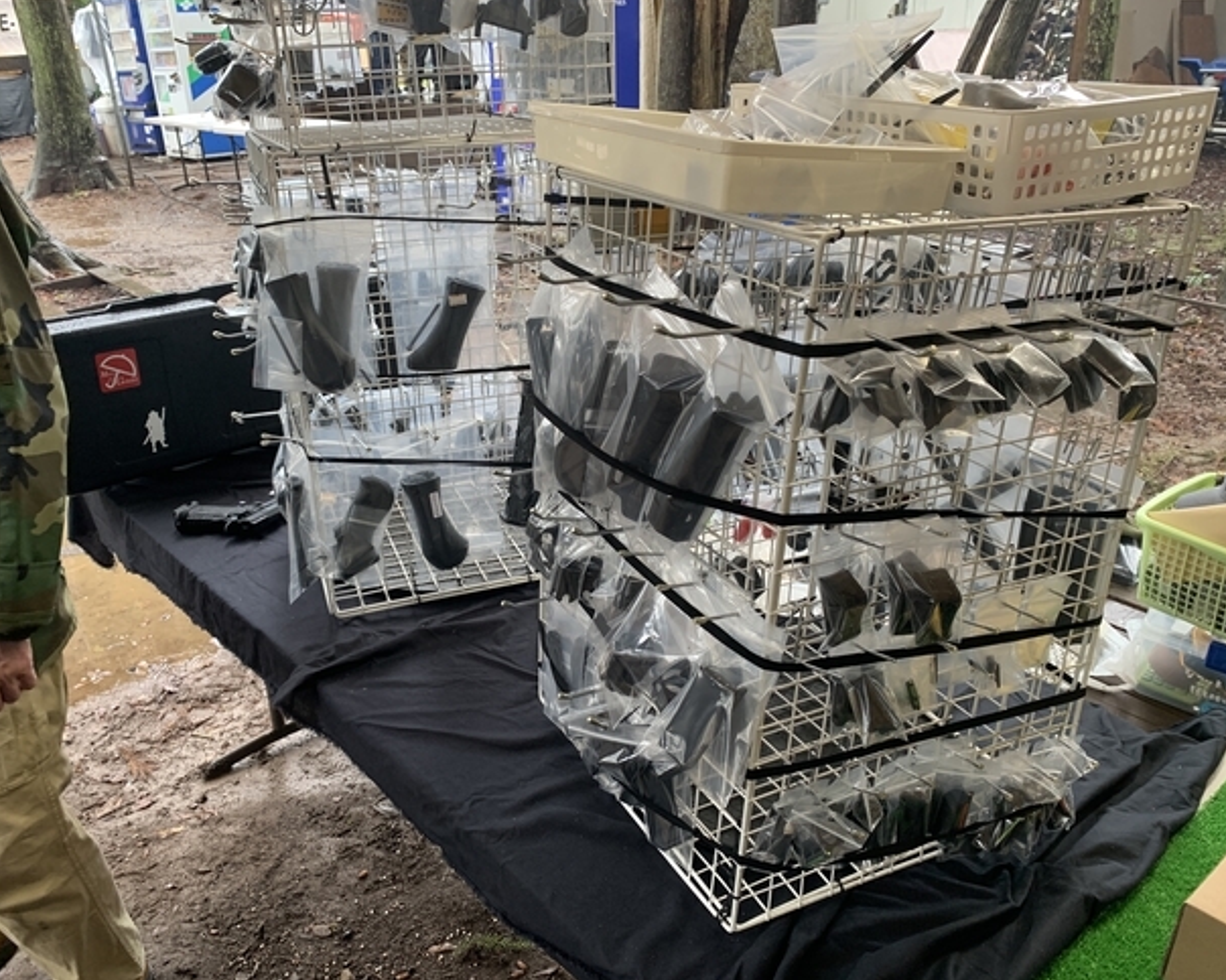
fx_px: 1016
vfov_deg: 51.5
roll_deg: +2.0
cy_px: 489
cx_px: 576
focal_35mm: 28
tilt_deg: -21.9
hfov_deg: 62.2
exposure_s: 1/60
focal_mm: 4.25
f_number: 1.8
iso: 100
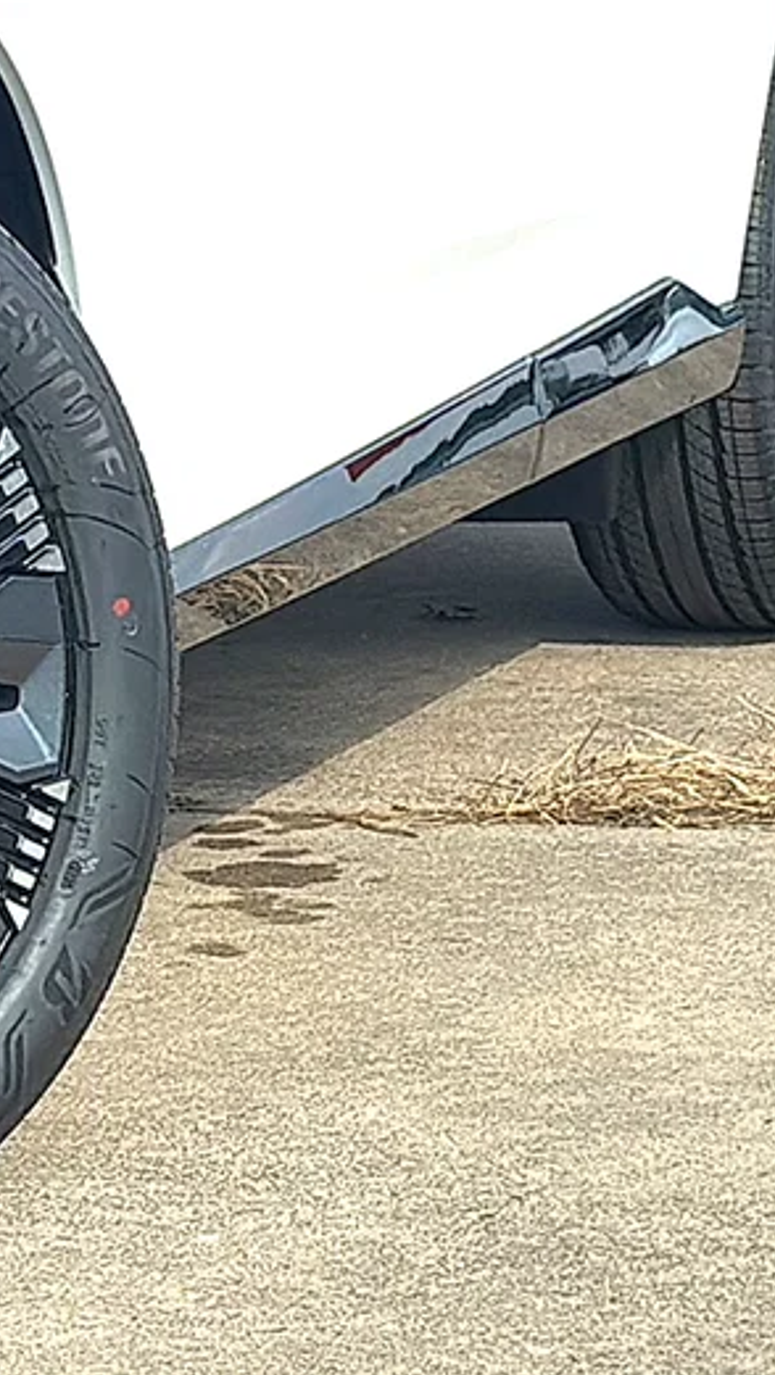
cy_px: 689
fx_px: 5329
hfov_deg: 8.3
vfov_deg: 14.7
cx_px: 192
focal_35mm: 146
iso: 64
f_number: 1.78
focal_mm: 6.86
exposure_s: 1/3497
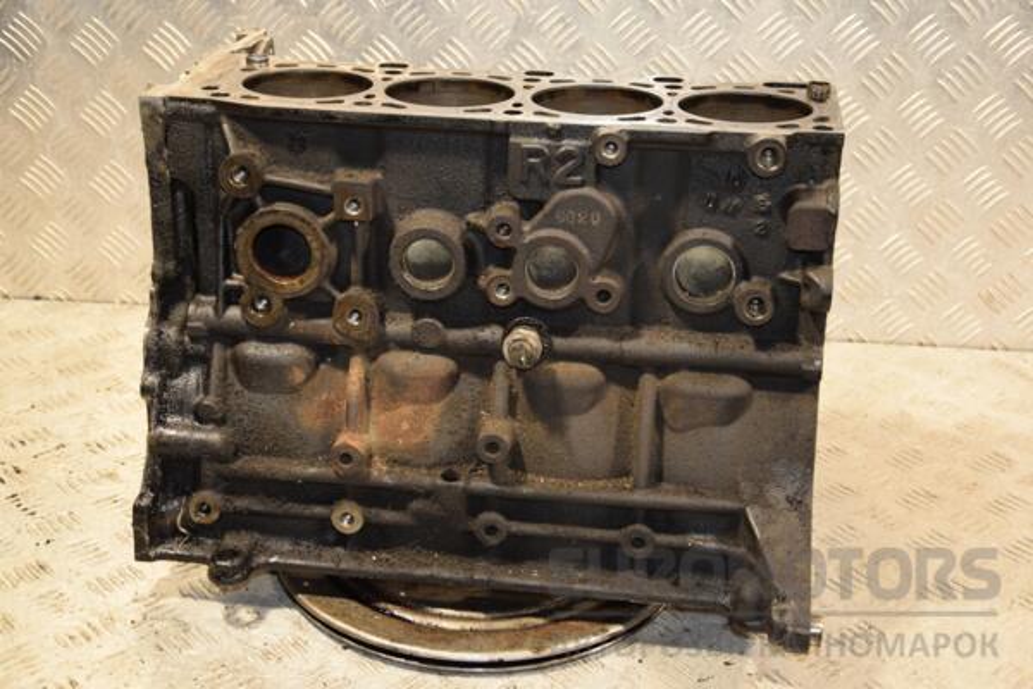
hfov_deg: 35.1
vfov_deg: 23.8
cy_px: 344
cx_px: 516
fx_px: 1635
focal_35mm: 57
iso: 800
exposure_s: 1/125
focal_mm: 38
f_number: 5
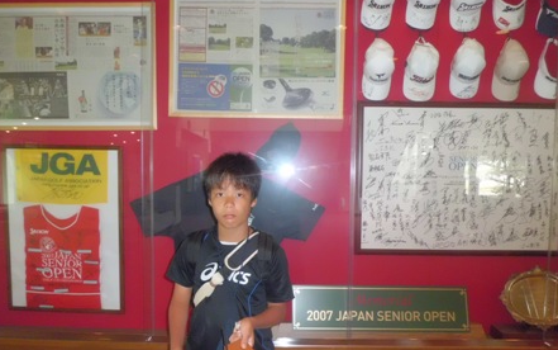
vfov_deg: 44.4
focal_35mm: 28
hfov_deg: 66.4
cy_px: 209
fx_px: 426
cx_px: 277
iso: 400
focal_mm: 4.7
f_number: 2.8
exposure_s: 1/60
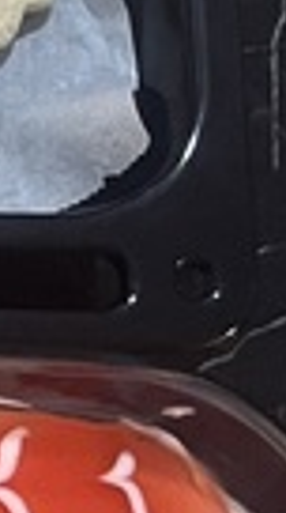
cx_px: -726
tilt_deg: -77.3
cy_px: 158
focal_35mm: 192
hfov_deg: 5.7
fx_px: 2601
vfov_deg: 11.2
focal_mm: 5.1
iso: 500
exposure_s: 1/50
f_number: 1.6
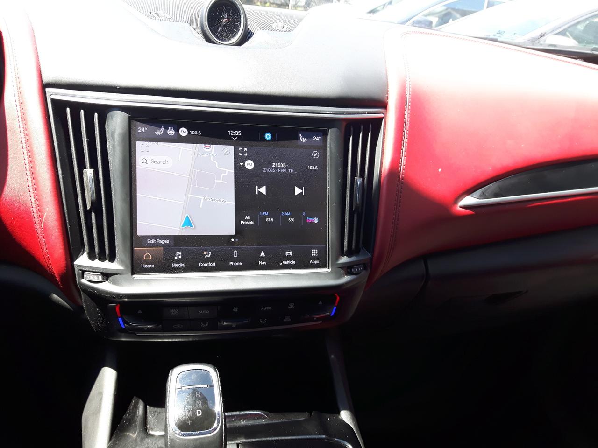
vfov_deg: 45.4
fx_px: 536
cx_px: 299
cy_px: 224
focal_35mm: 31
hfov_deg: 58.4
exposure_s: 1/100
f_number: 1.9
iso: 50
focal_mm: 3.7
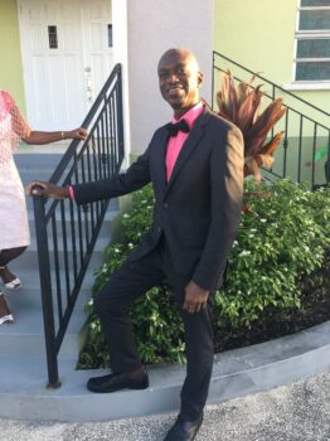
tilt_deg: -13.4
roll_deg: +0.8
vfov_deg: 61.7
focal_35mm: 29
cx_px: 165
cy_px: 220
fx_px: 369
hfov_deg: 48.2
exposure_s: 1/100
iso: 25
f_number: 2.2
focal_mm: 4.15
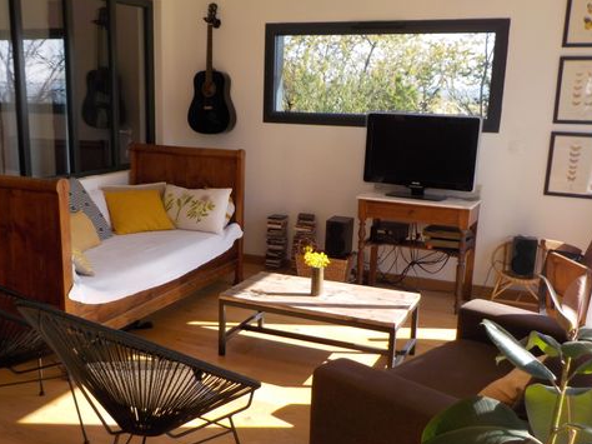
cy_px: 251
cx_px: 261
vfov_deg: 37.6
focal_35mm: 38
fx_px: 650
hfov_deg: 48.9
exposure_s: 1/250
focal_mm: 4.1
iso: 125
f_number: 3.3
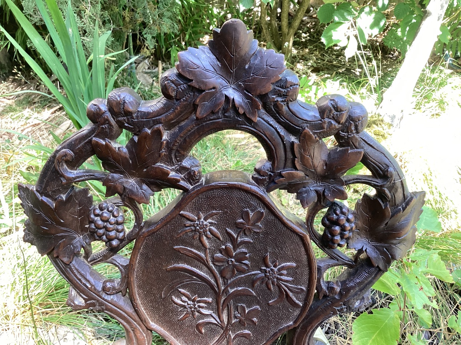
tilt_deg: -33.7
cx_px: 230
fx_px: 413
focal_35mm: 31
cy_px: 172
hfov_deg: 58.4
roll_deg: -1.2
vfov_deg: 45.4
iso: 100
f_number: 2.4
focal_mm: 3.3
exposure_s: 1/100
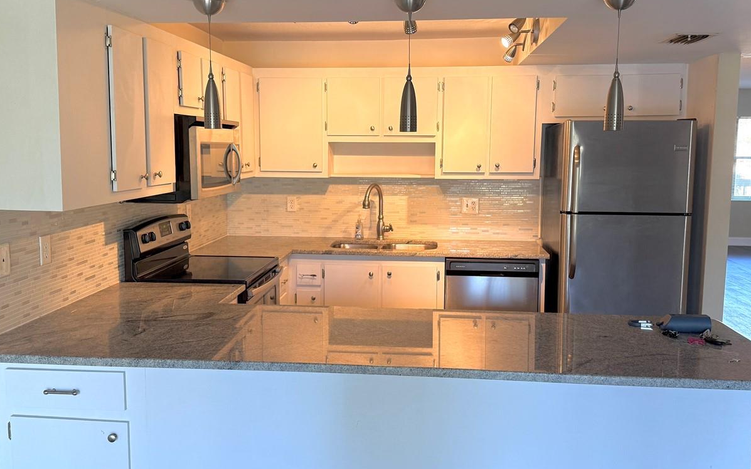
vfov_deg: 37.3
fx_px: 696
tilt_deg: -6.7
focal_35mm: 34
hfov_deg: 56.7
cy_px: 229
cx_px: 362
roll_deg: -0.3
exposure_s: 1/60
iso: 125
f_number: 1.78
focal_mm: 6.76
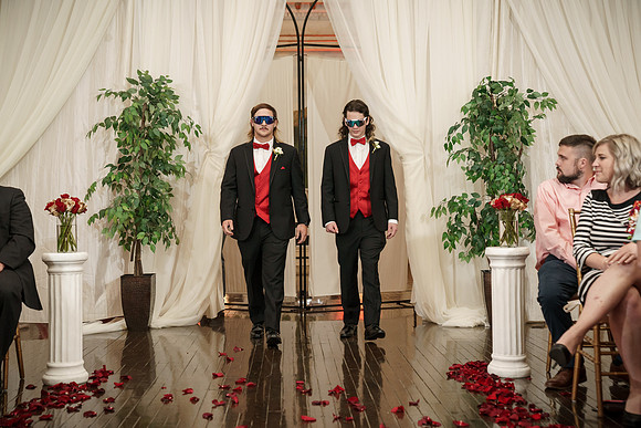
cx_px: 320
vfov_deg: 22.8
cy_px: 214
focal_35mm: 59
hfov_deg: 33.7
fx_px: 1059
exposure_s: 1/160
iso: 2000
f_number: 4
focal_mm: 59
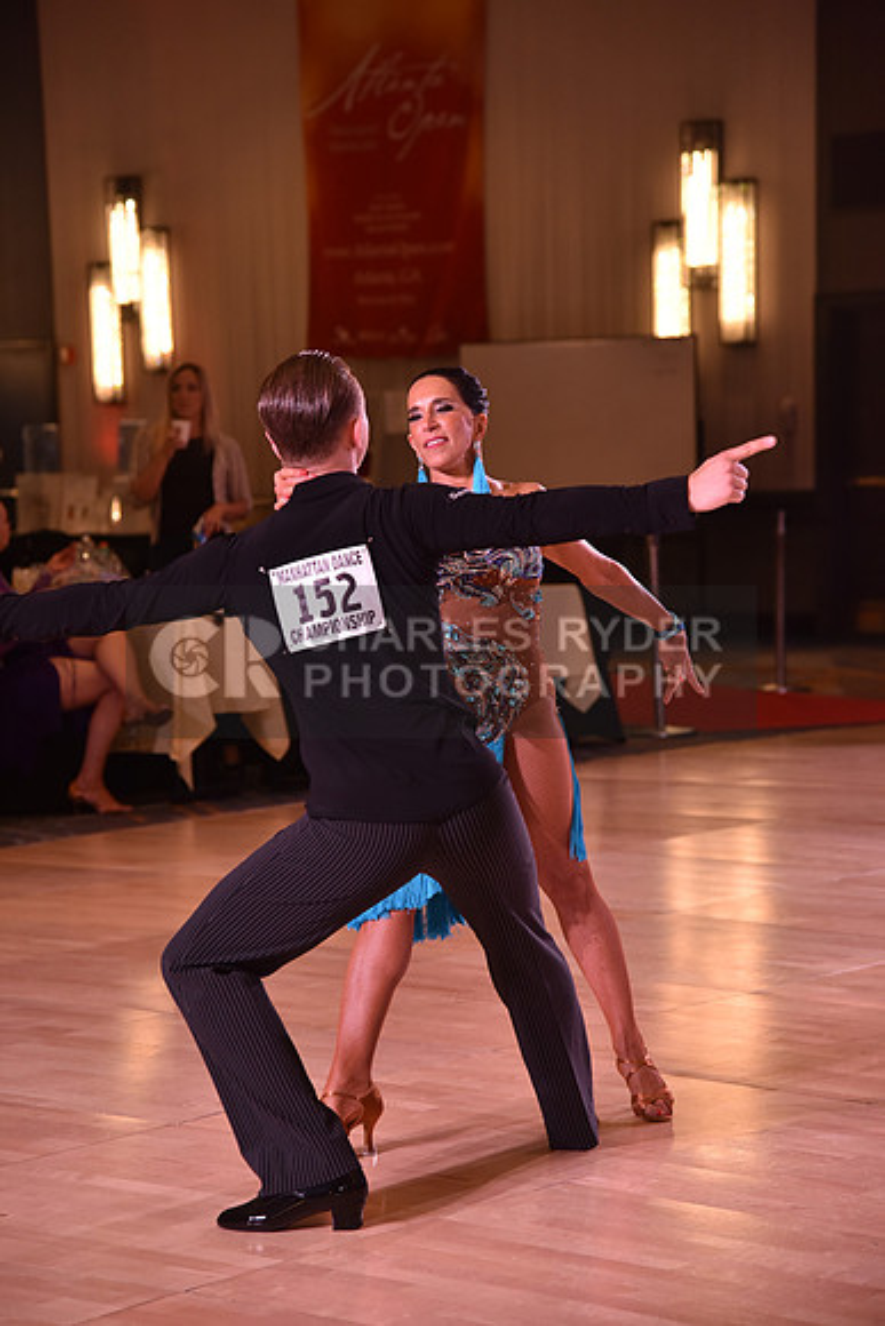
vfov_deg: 21.5
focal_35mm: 95
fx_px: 3501
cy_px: 663
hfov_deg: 14.4
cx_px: 442
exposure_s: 1/250
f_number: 4.5
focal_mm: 95
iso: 1250
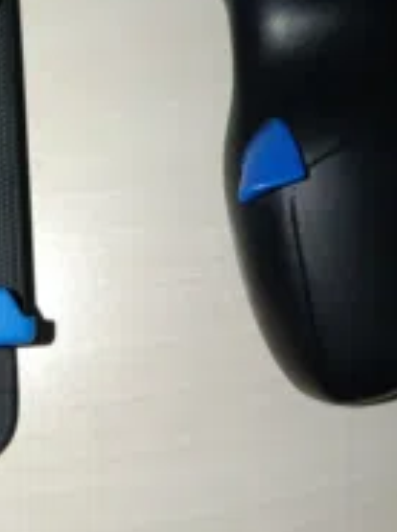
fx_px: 798
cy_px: 118
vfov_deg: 35.8
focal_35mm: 52
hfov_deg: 27.4
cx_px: 81
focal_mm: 5.24
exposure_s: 1/100
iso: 344
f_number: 1.7
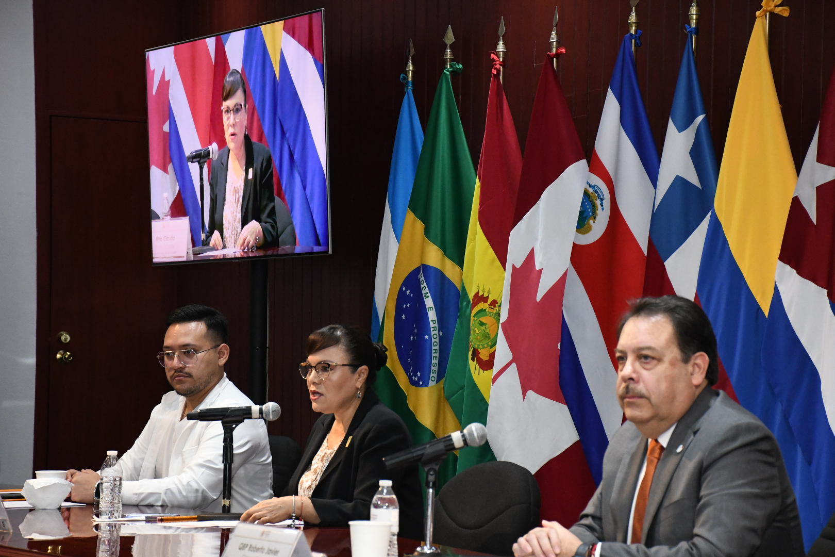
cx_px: 418
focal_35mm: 105
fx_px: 2435
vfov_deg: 13.0
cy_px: 278
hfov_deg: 19.5
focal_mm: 70
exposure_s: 1/125
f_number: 7.1
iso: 4000
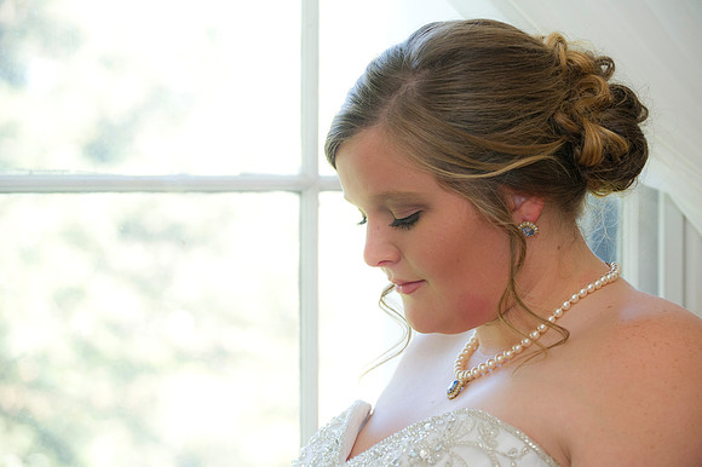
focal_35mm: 110
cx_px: 351
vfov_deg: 12.4
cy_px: 234
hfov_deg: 18.6
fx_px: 2144
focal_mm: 110
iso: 1600
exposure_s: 1/250
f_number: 4.5
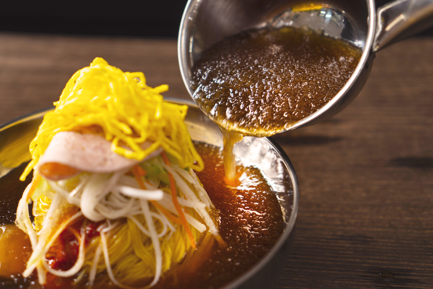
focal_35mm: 52
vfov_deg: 26.0
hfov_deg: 38.2
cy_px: 144
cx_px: 216
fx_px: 625
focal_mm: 35
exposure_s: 1/100
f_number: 2.2
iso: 160
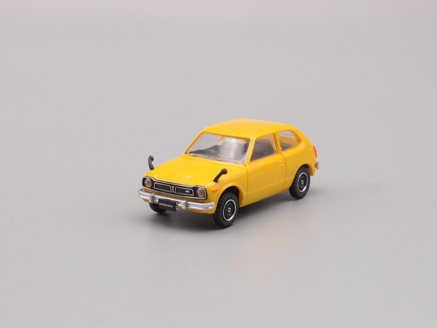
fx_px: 1060
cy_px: 164
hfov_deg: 23.3
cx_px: 218
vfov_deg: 17.6
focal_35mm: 84
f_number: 8
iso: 100
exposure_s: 1/10
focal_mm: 18.15
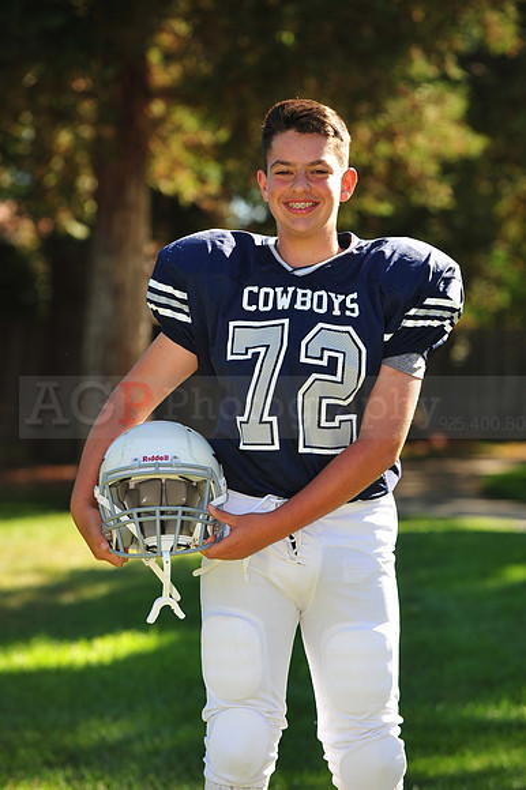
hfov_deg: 8.8
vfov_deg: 13.3
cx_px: 263
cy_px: 395
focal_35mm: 155
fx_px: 3401
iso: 200
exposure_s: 1/400
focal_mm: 155
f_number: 4.5
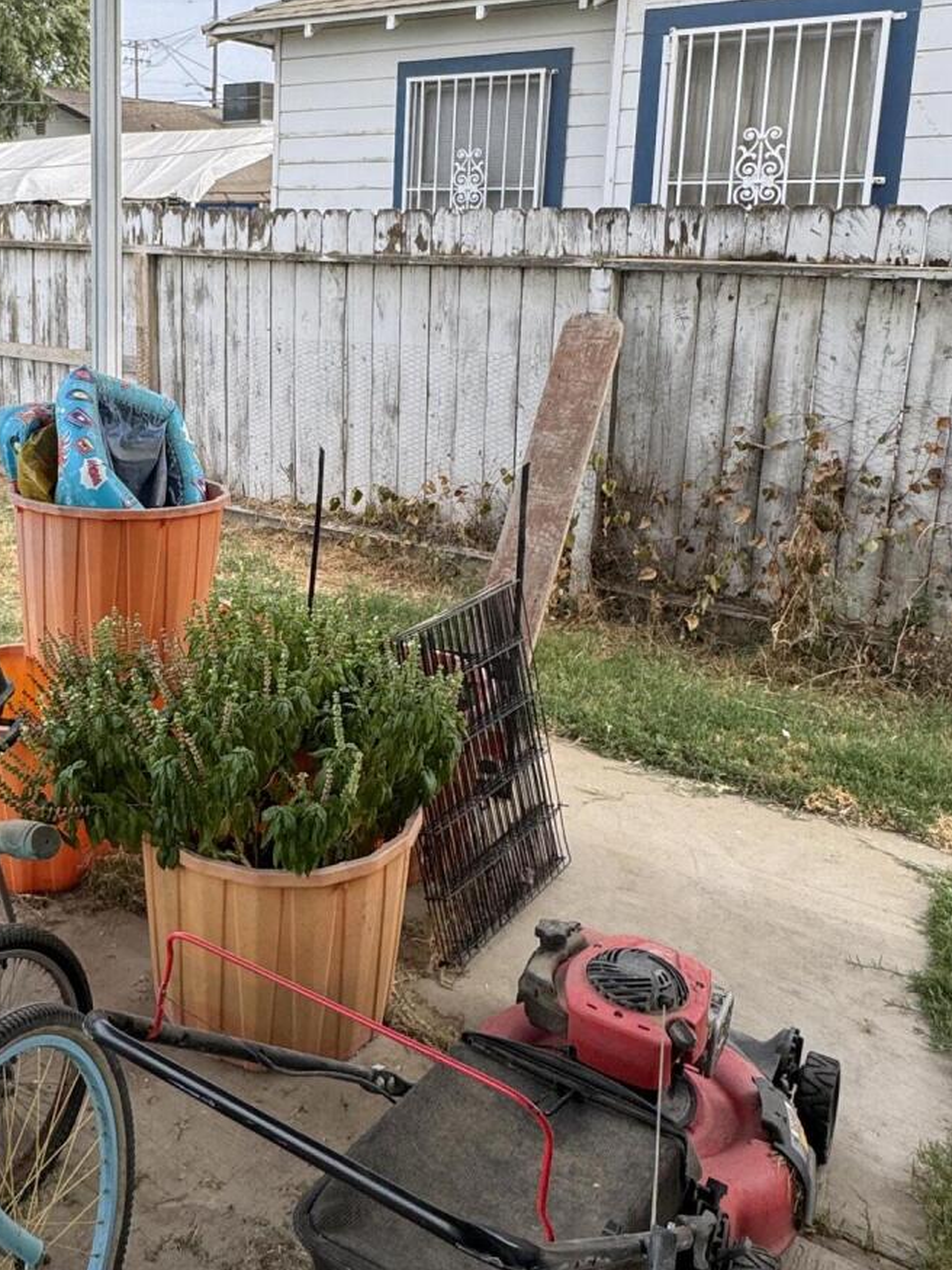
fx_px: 1174
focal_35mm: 32
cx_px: 183
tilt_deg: -12.2
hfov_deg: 42.1
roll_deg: +0.6
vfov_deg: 55.9
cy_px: 447
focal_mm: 2.22
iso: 40
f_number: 2.2
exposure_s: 1/407
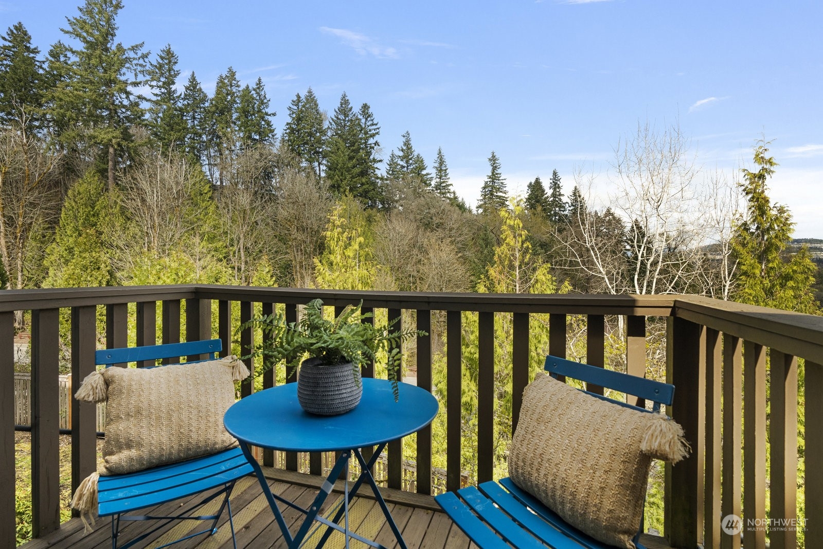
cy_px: 274
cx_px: 412
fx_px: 389
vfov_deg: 70.5
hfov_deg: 93.3
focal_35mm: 17
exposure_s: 1/160
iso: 1250
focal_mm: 17
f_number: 7.1
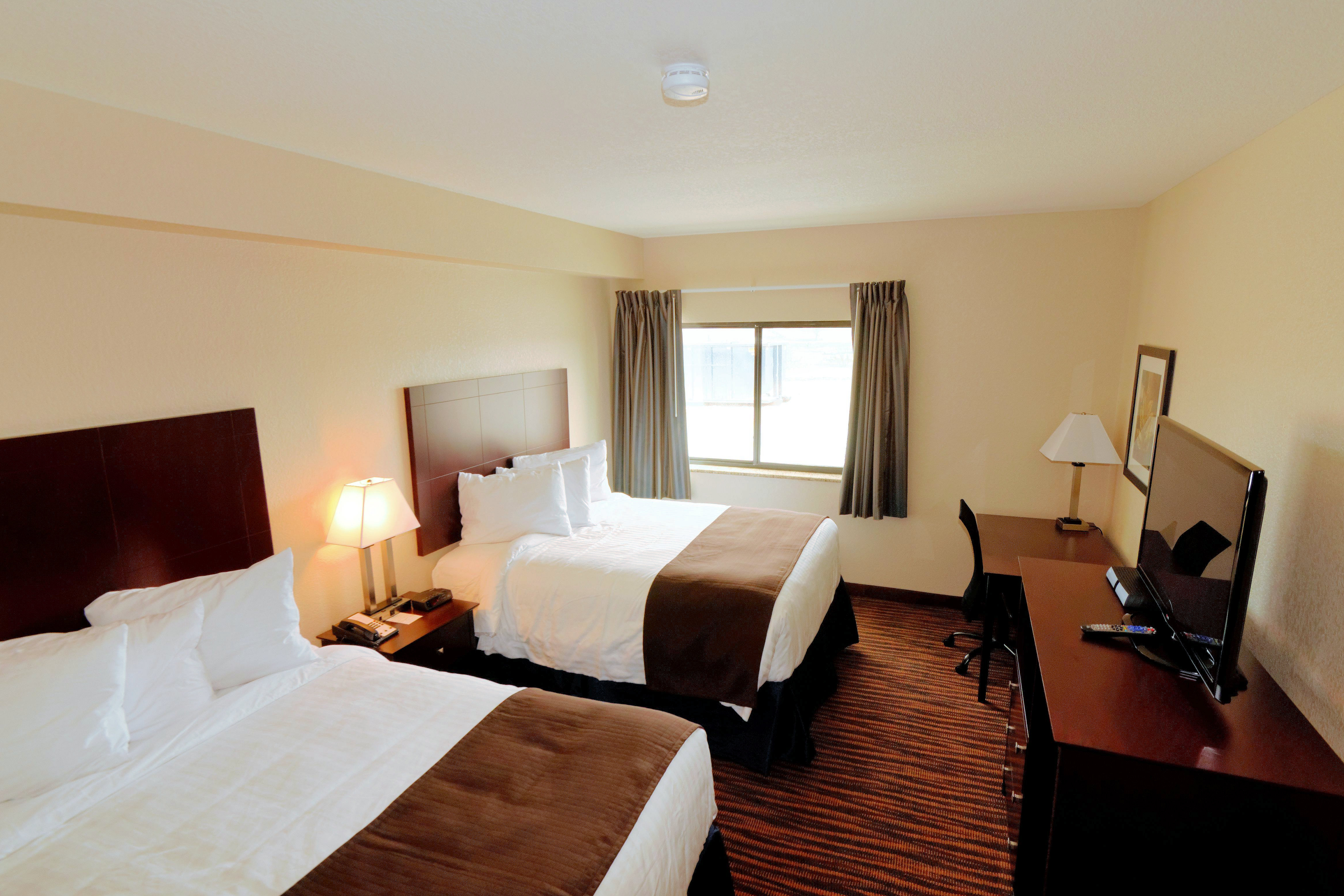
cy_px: 451
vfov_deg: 66.6
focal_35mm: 18
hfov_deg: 89.2
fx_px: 682
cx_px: 670
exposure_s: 1/60
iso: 400
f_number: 5
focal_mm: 11.5
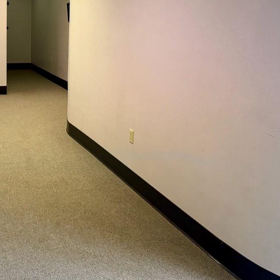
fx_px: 467
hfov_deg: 31.4
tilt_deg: -8.2
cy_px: 63
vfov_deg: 32.6
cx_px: 16
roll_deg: -0.1
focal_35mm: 51
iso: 125
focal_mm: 6.76
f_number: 1.78
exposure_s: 1/60
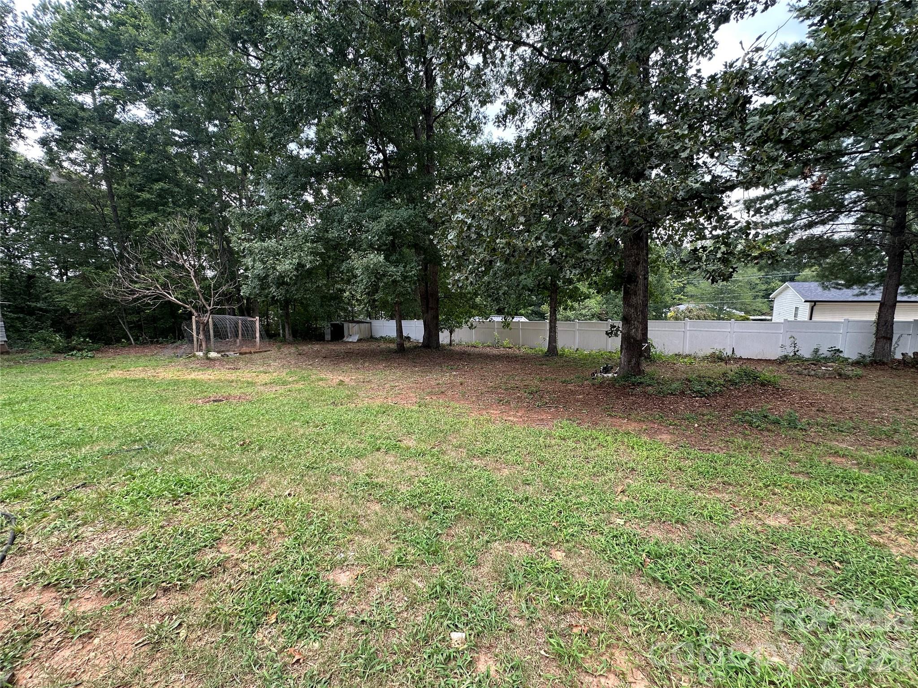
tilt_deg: -8.4
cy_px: 344
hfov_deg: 102.1
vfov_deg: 85.7
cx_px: 459
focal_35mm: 14
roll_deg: +0.4
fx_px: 371
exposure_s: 1/99
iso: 40
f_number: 2.2
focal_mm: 2.22
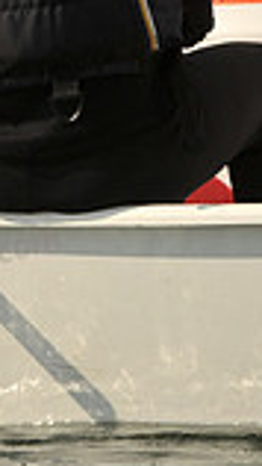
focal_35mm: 1723
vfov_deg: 1.3
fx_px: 21257
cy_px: 87
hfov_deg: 0.7
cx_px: 212
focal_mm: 300
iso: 200
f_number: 10
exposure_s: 1/640
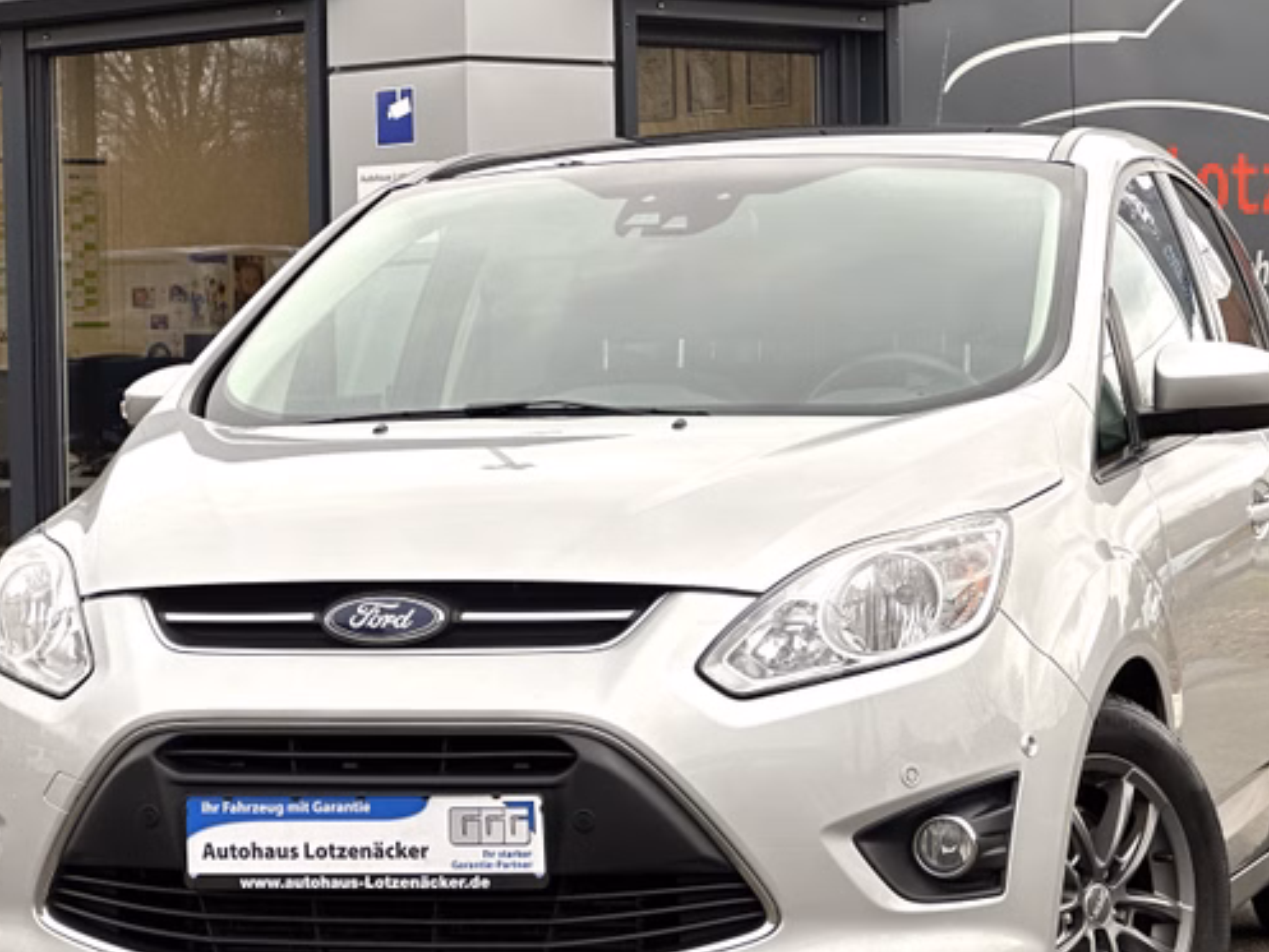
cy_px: 516
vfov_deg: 12.0
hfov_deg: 15.9
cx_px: 554
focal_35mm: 124
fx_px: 4547
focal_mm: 9
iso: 64
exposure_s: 1/99
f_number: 2.8
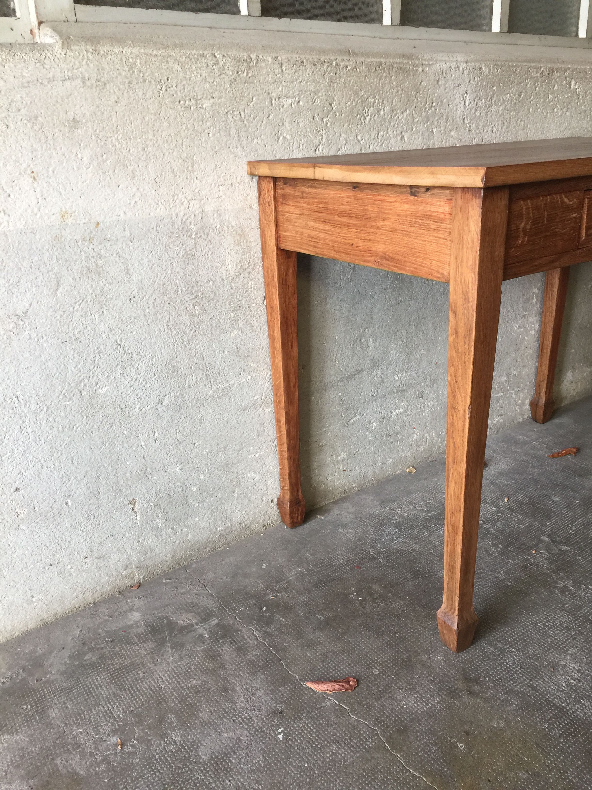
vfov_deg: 61.7
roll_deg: +2.4
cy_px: 395
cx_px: 296
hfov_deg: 48.2
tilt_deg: -19.2
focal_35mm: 29
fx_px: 661
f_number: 2.2
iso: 50
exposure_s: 1/33
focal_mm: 4.15
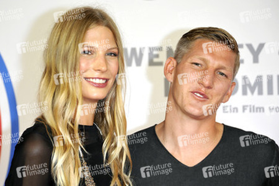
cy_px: 93
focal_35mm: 120
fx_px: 930
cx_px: 140
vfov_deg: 11.4
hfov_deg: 17.1
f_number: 5.6
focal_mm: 120
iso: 1000
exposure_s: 1/200
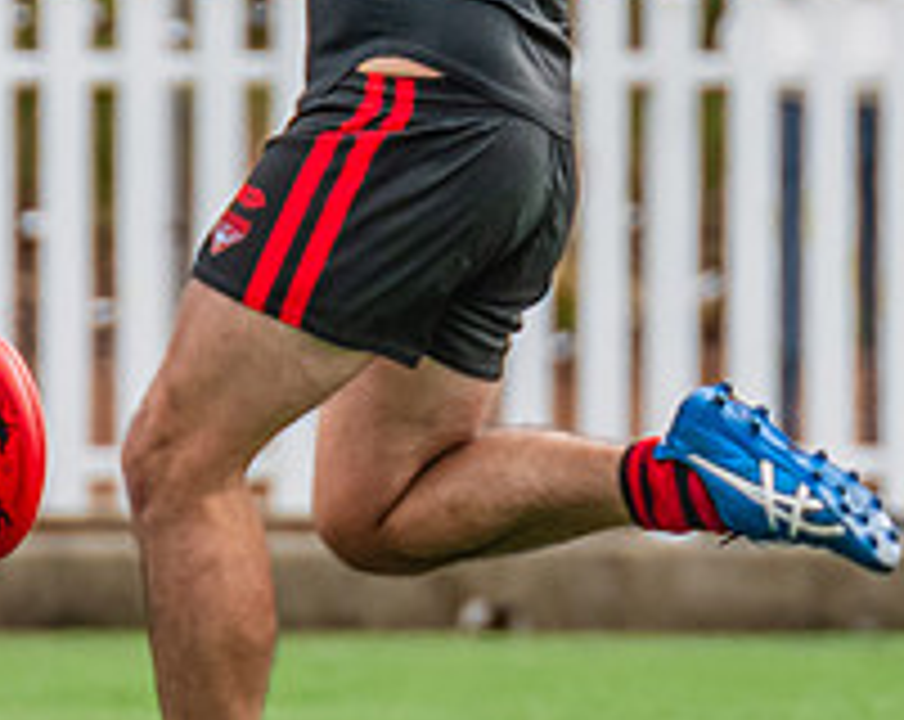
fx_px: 66063
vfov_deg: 0.6
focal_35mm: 2474
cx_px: 317
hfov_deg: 0.8
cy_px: 116
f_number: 5.6
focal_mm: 420
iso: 800
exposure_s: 1/1250
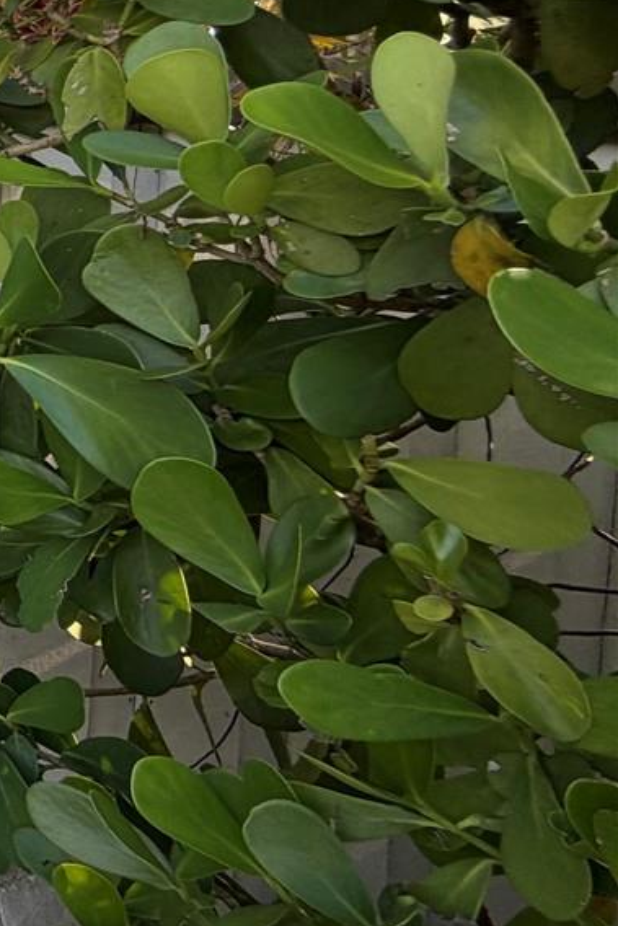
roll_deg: +0.8
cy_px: 266
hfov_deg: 18.0
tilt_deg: +0.6
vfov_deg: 46.2
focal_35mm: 41
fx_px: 1055
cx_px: -685
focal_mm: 2.22
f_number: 2.2
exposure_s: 1/185
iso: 40
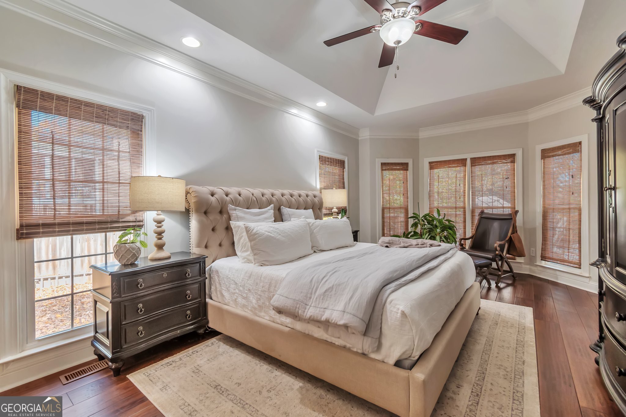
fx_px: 261
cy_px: 208
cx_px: 313
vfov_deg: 77.3
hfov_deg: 100.4
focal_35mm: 15
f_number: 6.3
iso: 100
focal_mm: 10
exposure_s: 1/10
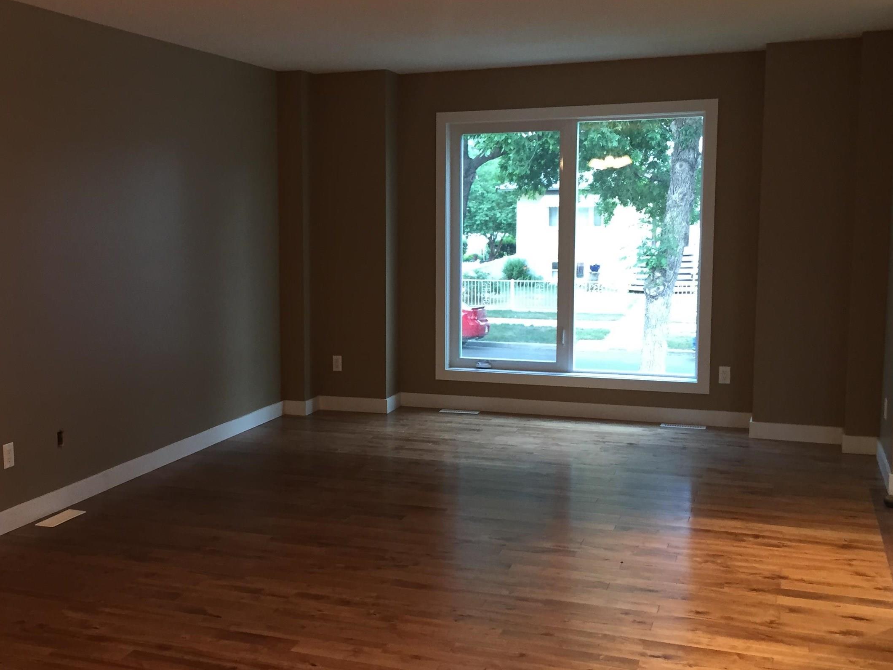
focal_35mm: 42
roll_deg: +0.1
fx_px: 1084
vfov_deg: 34.4
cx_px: 310
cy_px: 334
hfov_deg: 44.3
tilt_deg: -6.0
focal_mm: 4.15
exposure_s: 1/30
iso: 100
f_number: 2.2
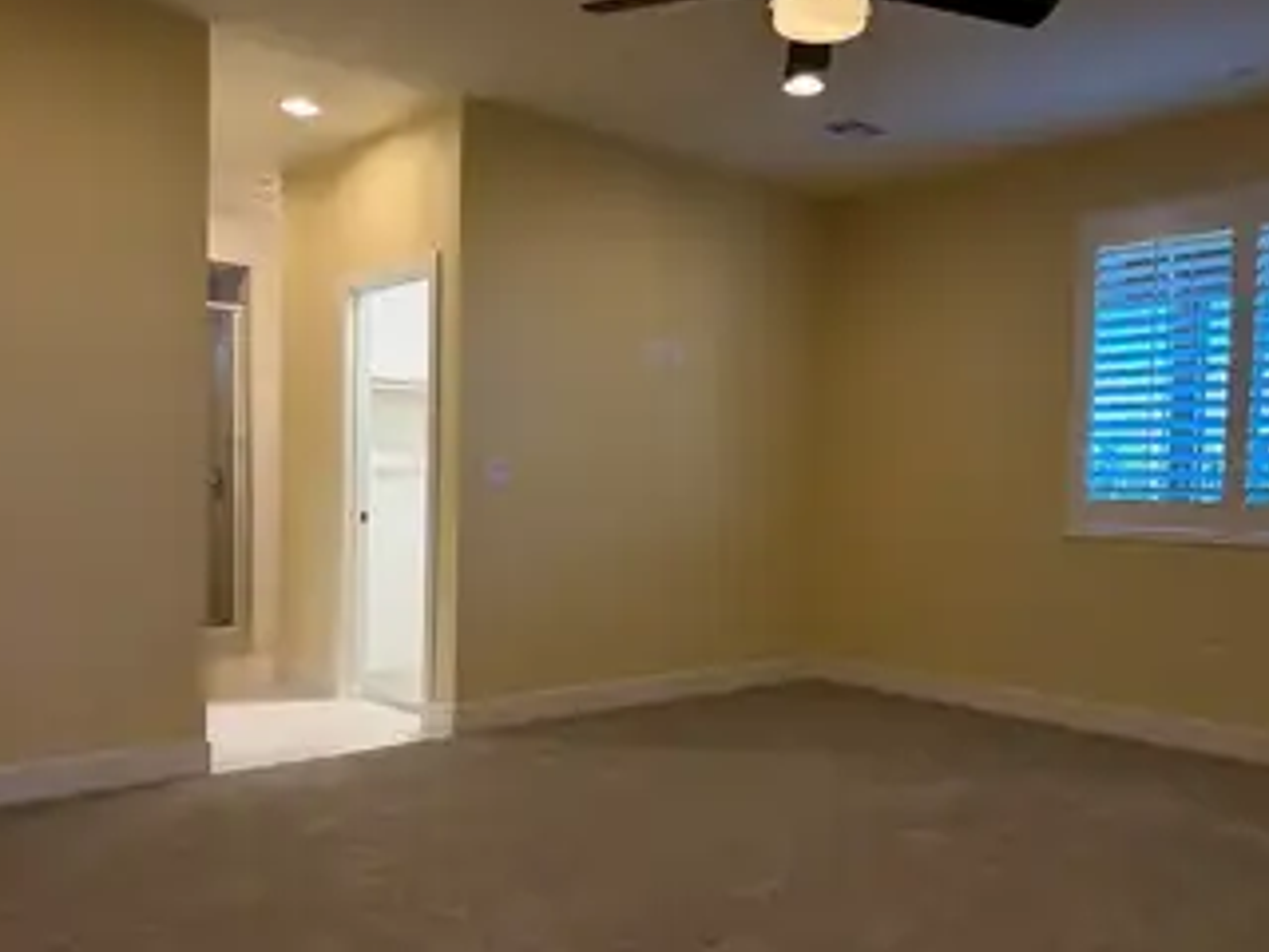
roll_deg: -0.8
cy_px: 532
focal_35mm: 30
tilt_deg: -4.4
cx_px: 682
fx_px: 1100
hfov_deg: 59.9
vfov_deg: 46.7
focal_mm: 6.76
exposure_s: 1/180
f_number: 1.78
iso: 200
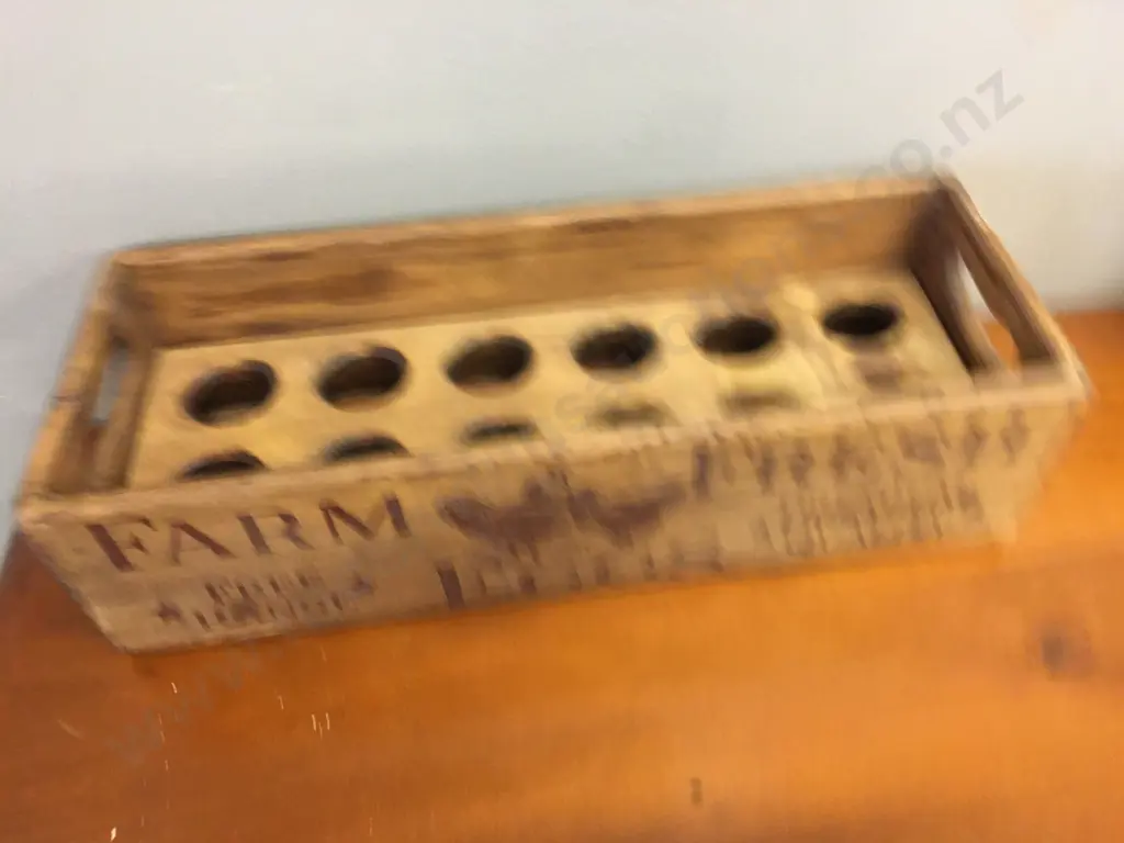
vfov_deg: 48.2
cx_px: 562
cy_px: 422
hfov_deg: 61.7
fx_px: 942
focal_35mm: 29
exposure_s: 1/10
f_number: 2.2
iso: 80
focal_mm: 4.15
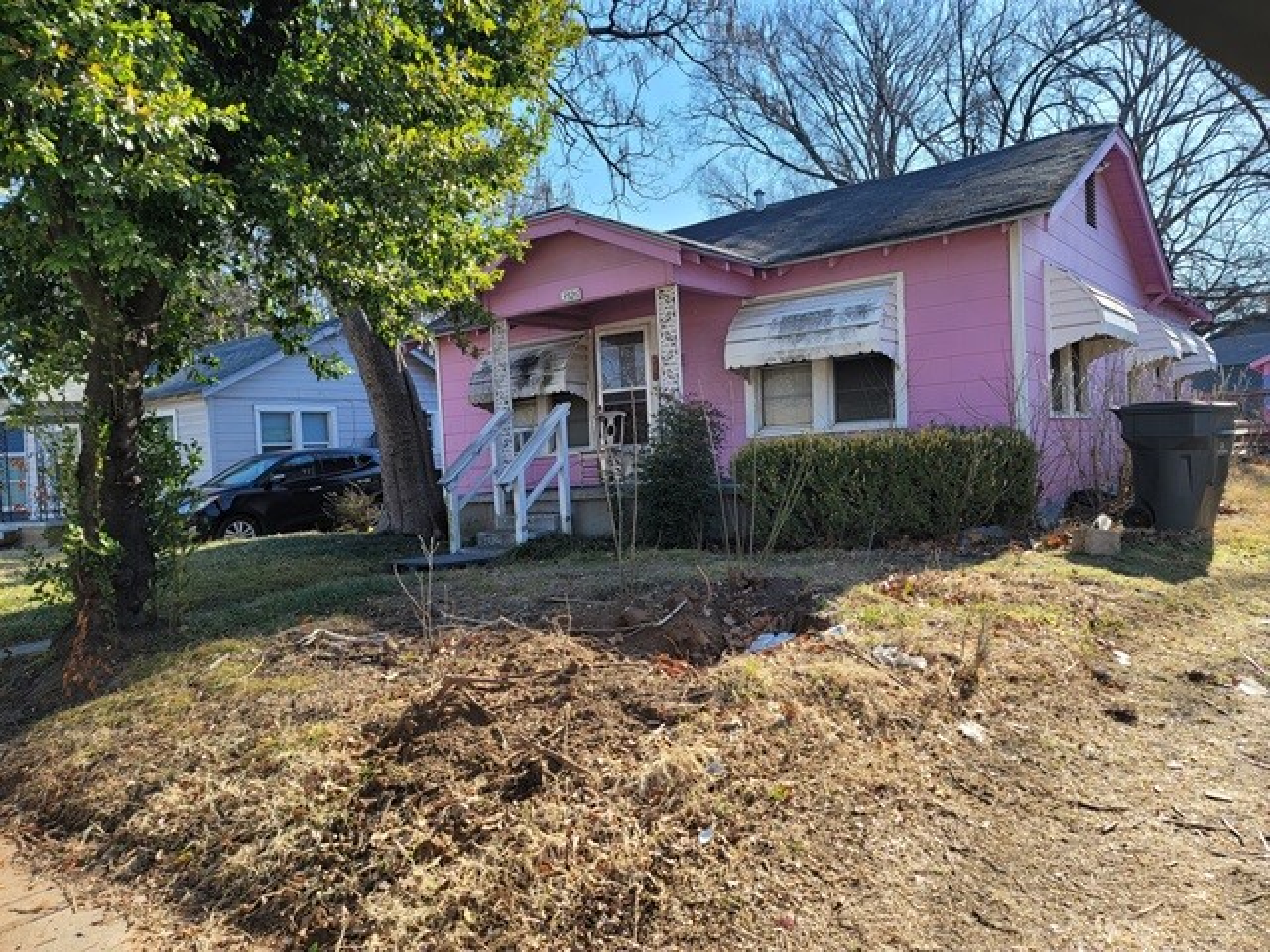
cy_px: 476
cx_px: 635
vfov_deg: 54.9
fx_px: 917
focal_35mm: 25
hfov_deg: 69.4
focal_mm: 7
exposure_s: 1/344
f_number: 1.8
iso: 20
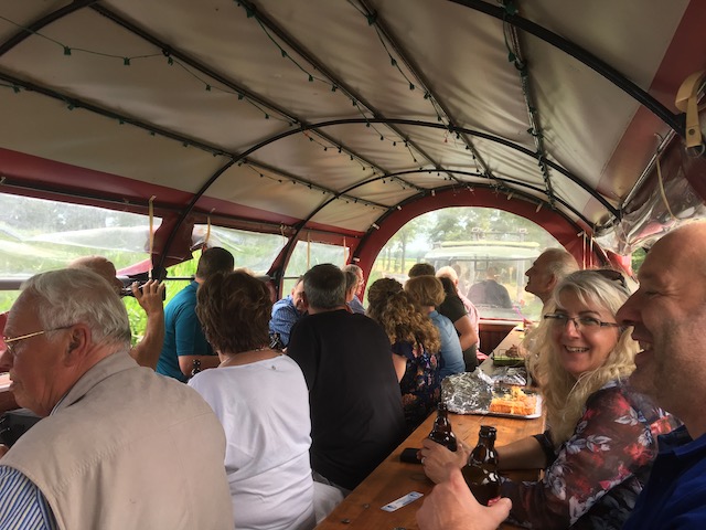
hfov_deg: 61.7
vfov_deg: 48.2
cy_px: 265
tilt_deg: -2.1
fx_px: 591
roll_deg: -6.4
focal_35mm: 29
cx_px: 353
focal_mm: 4.15
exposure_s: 1/100
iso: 32
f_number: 2.2
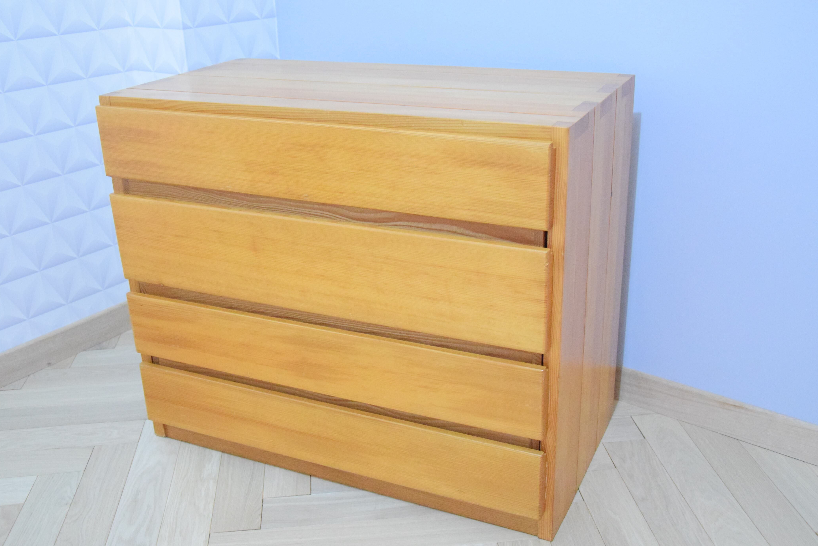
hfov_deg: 49.5
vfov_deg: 34.2
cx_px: 413
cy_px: 280
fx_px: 886
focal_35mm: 39
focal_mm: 24
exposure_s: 1/30
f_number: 3.8
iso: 6400
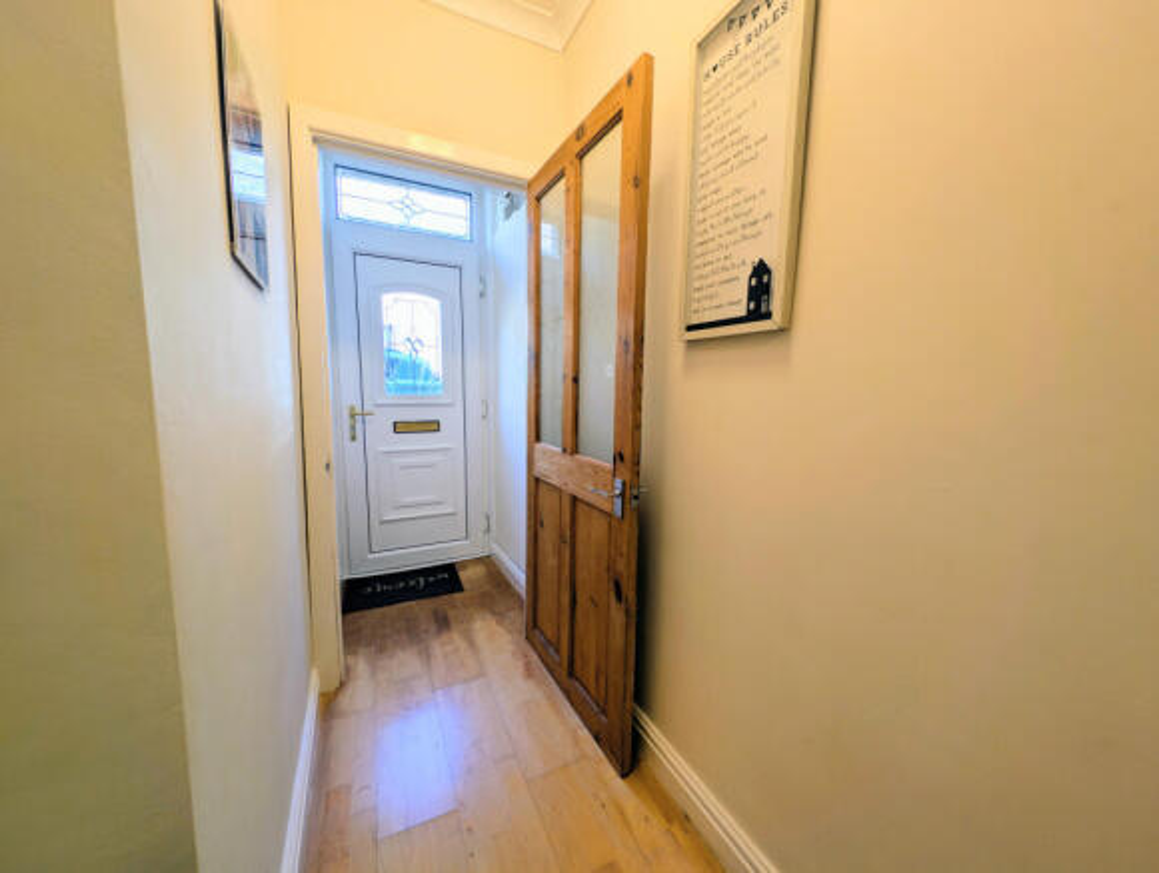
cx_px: 580
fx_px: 402
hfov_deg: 110.4
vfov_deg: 94.7
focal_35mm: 12
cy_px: 436
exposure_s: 1/69.6
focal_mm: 2.23
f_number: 1.95
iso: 40
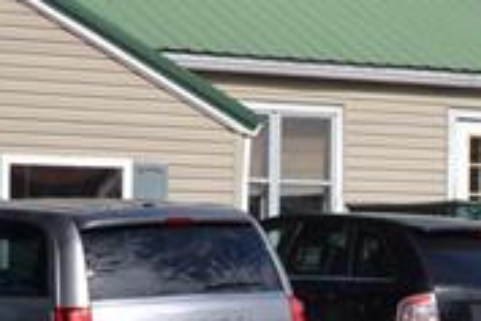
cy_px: 275
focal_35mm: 200
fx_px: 2671
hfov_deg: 10.1
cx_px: 647
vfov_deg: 6.9
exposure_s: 1/160
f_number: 6.3
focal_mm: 23
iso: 100
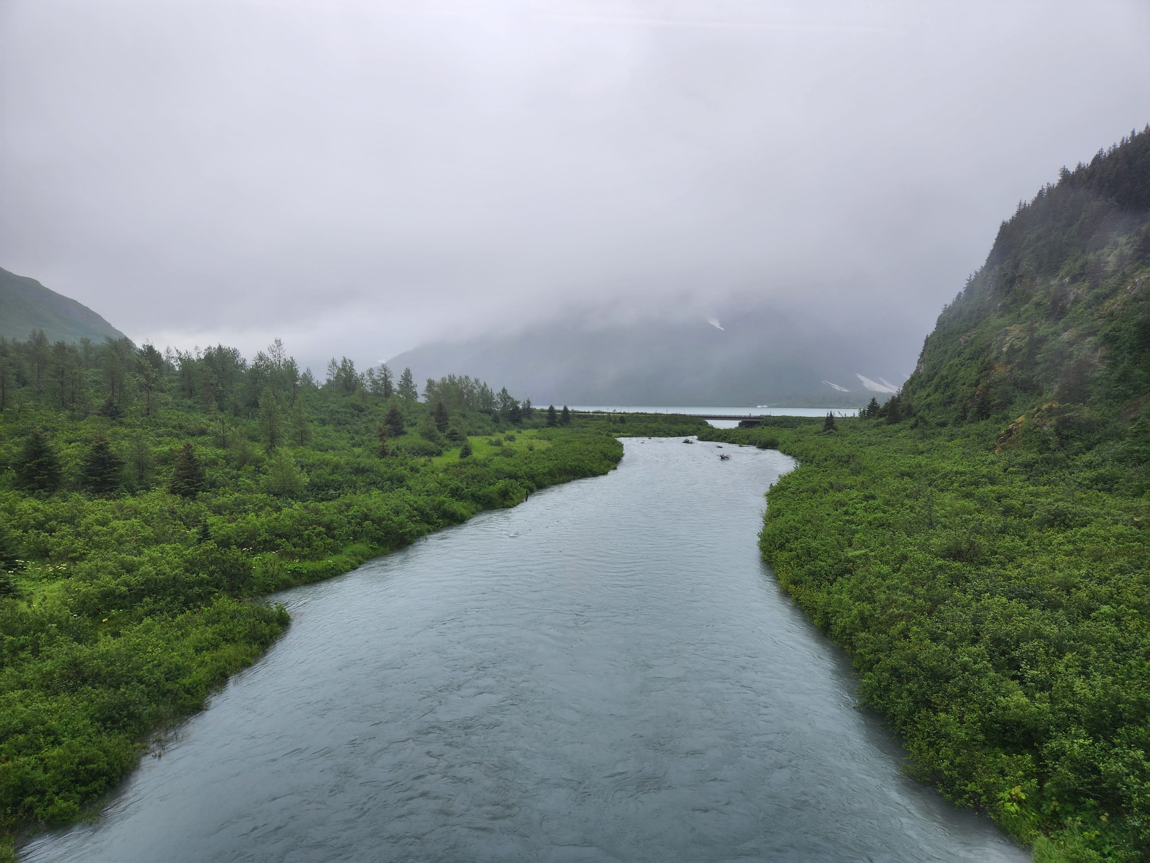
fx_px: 764
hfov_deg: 73.9
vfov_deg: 58.9
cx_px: 575
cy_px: 432
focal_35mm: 23
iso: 20
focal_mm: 5.4
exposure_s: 1/373
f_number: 1.8
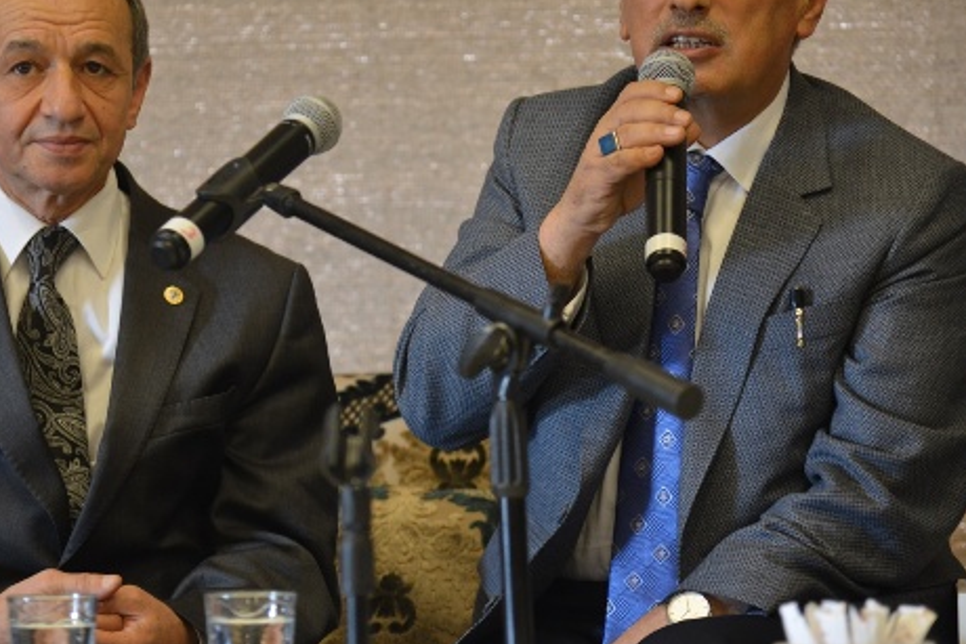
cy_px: 270
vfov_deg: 8.2
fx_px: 4482
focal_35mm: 167
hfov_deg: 12.3
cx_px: 426
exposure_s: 1/100
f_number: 4
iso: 1600
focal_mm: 120
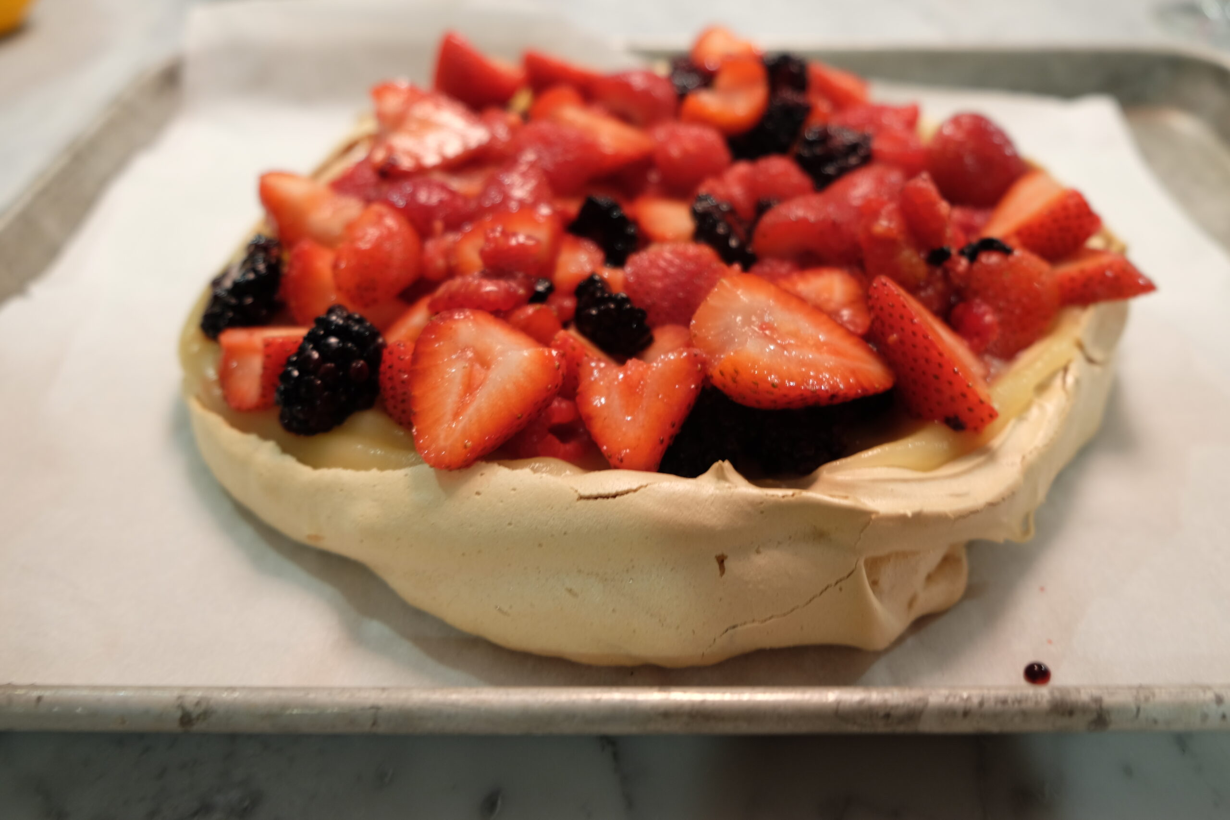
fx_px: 991
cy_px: 410
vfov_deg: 45.0
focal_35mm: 29
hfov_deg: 63.7
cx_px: 615
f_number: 2.8
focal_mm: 19.6
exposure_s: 1/4.5
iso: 200
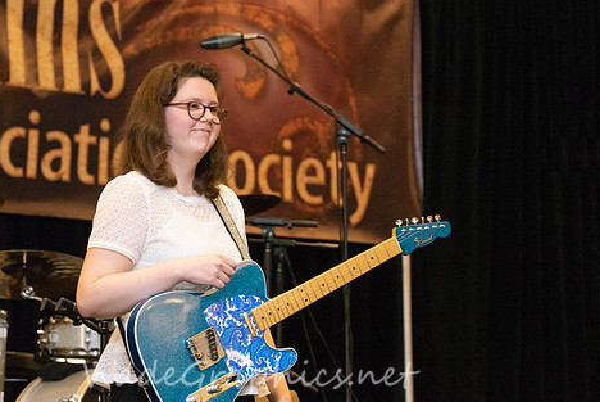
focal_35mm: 180
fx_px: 3003
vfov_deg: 7.6
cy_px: 175
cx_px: 191
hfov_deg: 11.4
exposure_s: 1/200
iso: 4000
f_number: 6.3
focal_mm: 128
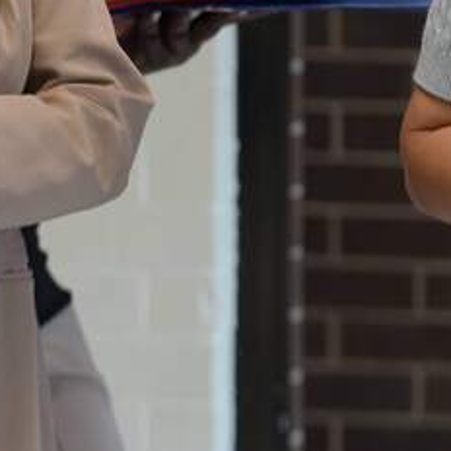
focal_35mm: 424
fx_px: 6250
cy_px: -162
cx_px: -305
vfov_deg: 4.1
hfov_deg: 4.1
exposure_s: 1/160
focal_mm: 113
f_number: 4
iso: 800
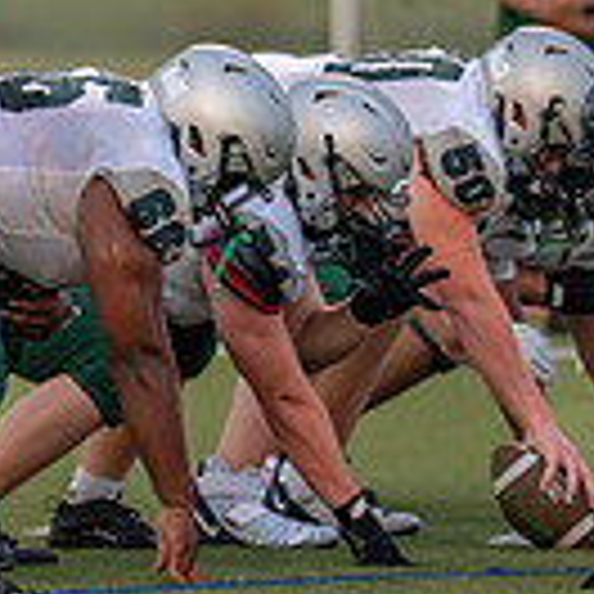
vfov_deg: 2.0
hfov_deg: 2.0
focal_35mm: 865
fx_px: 16793
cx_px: -612
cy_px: 92
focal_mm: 200
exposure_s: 1/2000
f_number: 2.8
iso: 1250
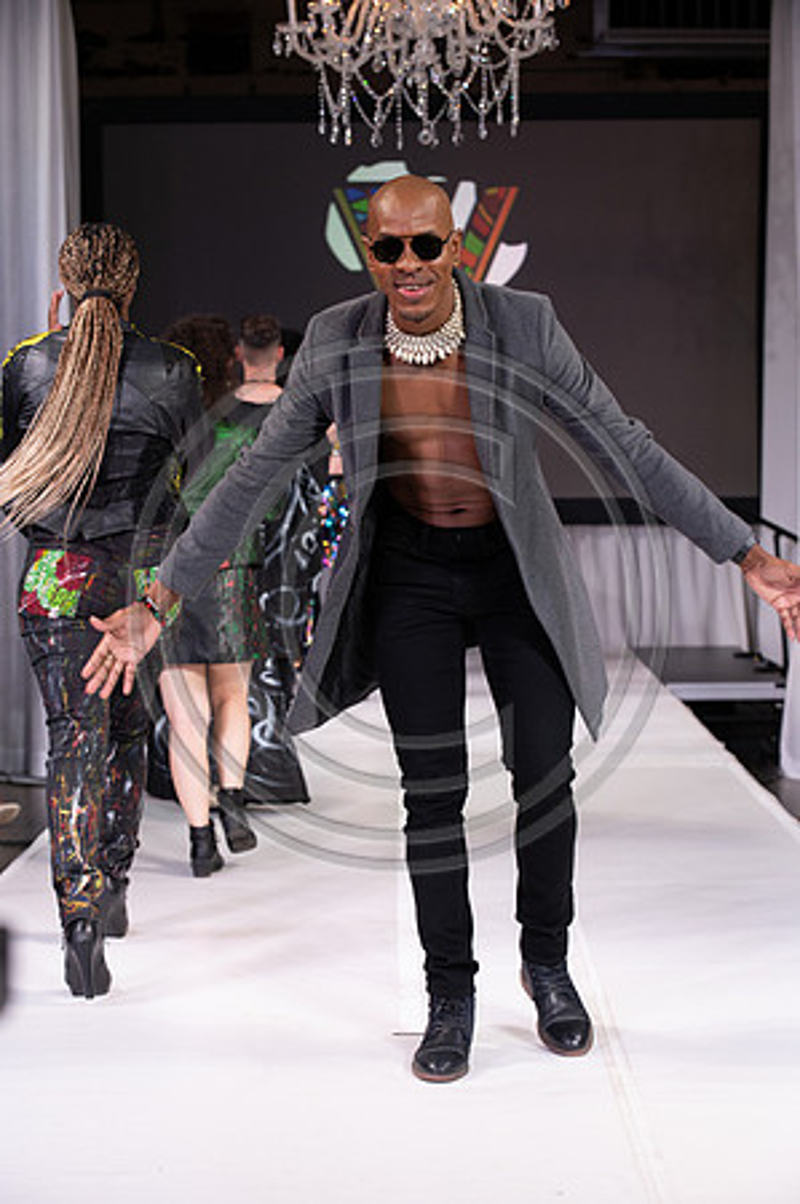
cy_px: 602
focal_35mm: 78
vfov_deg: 26.0
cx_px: 400
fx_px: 2606
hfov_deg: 17.5
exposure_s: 1/400
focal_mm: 78
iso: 2000
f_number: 5.6
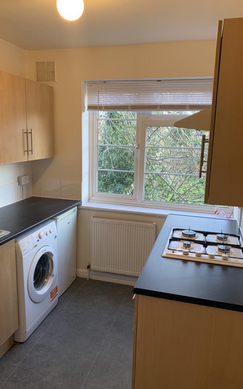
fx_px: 297
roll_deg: -1.8
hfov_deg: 44.5
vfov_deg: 66.5
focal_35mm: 28
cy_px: 192
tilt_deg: -11.7
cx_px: 112
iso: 100
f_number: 1.8
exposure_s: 1/100
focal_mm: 4.25
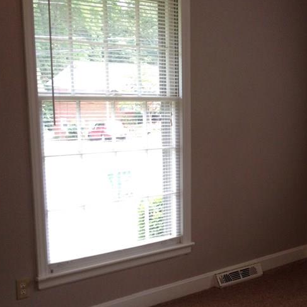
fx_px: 652
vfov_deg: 26.2
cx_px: 273
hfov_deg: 25.7
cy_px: 219
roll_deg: -1.6
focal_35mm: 65
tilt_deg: -14.7
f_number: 2.4
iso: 80
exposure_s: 1/120
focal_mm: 4.28
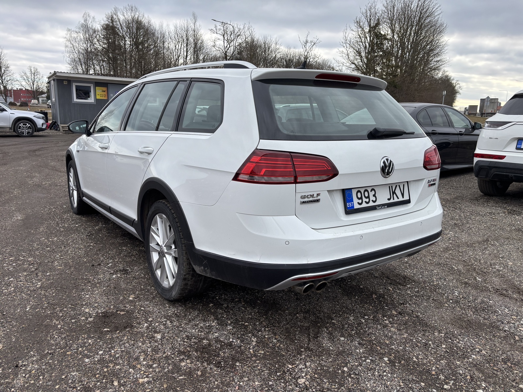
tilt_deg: -12.5
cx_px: 262
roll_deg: -2.5
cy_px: 196
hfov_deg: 67.3
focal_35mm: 26
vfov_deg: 53.1
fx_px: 393
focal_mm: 5.96
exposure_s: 1/1047
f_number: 1.6
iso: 50
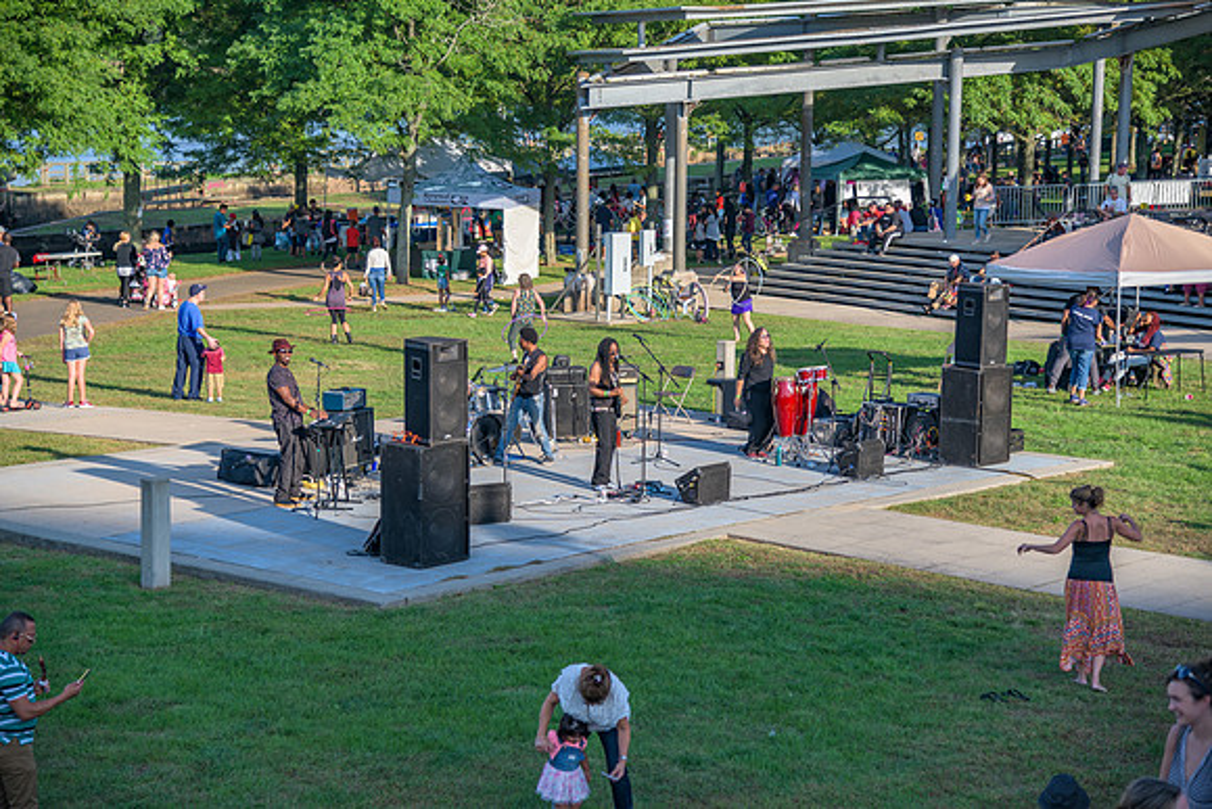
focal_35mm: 78
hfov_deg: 26.0
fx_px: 2626
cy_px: 404
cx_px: 606
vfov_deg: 17.5
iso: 90
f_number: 4
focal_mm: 78
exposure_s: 1/200
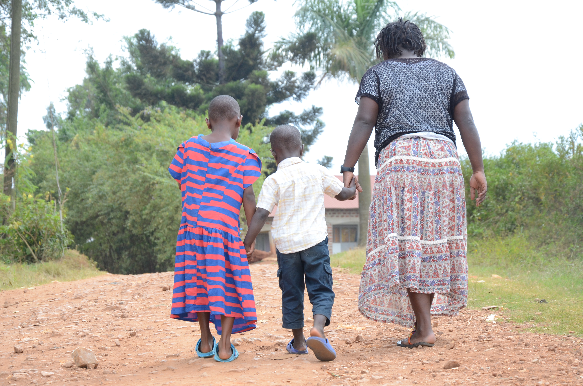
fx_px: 1818
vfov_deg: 12.1
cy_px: 193
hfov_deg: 18.2
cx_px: 292
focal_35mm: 112
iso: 400
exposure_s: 1/250
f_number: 6.3
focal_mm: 75
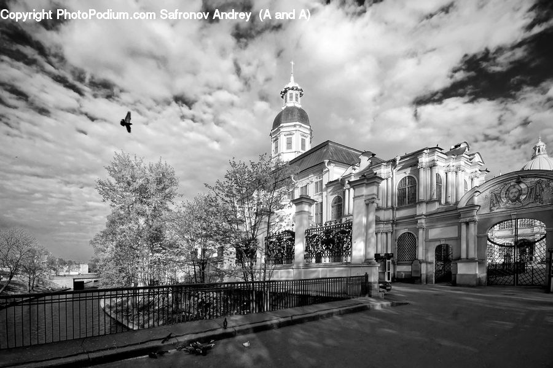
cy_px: 184
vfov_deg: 77.3
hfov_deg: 100.4
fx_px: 230
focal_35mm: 15
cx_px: 276
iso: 100
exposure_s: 1/250
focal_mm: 10
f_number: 10
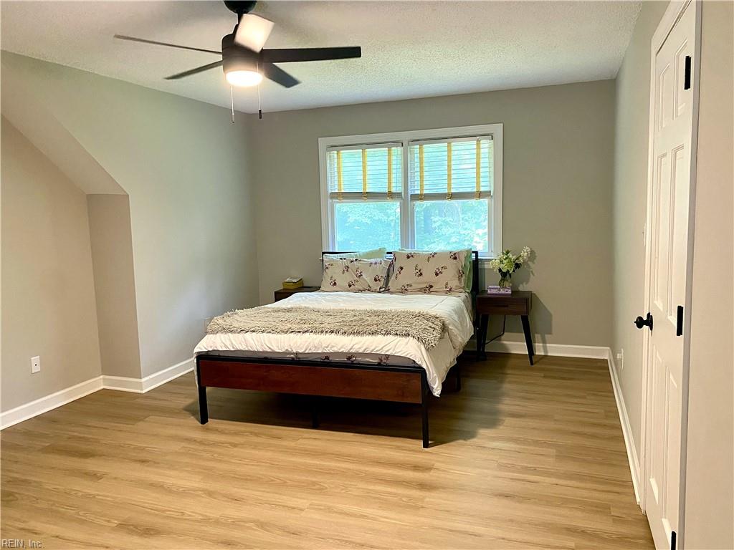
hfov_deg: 67.3
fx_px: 551
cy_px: 275
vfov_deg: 53.1
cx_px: 367
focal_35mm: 26
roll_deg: +2.5
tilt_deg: -5.0
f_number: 1.8
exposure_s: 1/60
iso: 320
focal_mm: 4.25
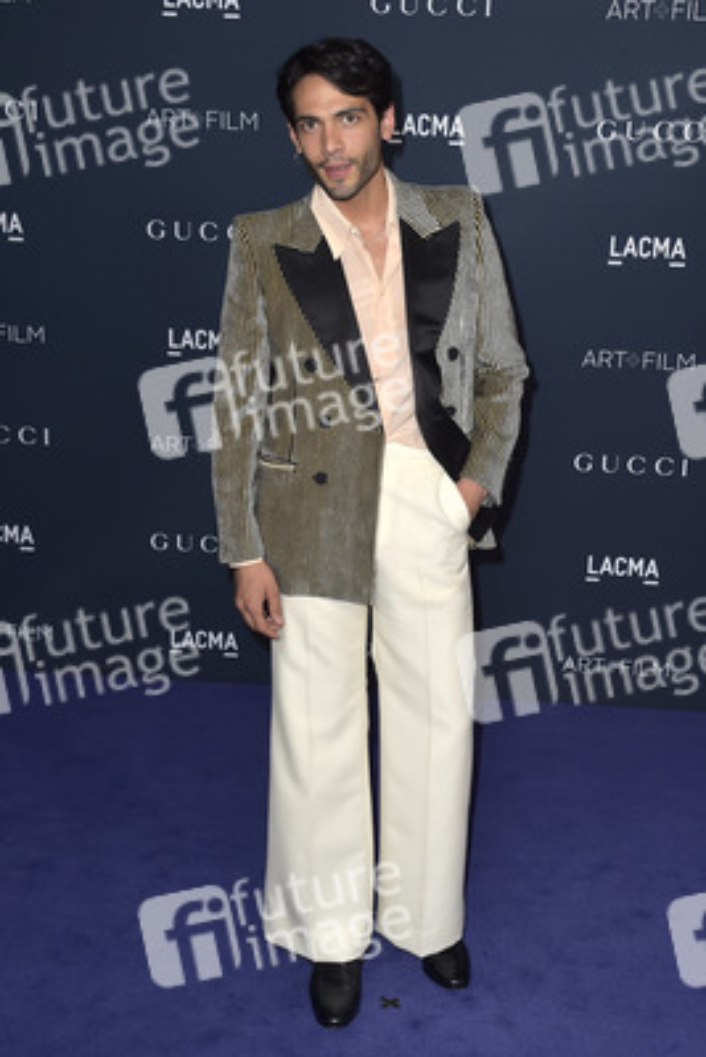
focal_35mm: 45
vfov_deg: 43.6
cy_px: 528
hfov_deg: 29.9
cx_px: 353
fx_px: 1323
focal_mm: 45
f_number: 6.3
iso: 500
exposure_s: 1/250
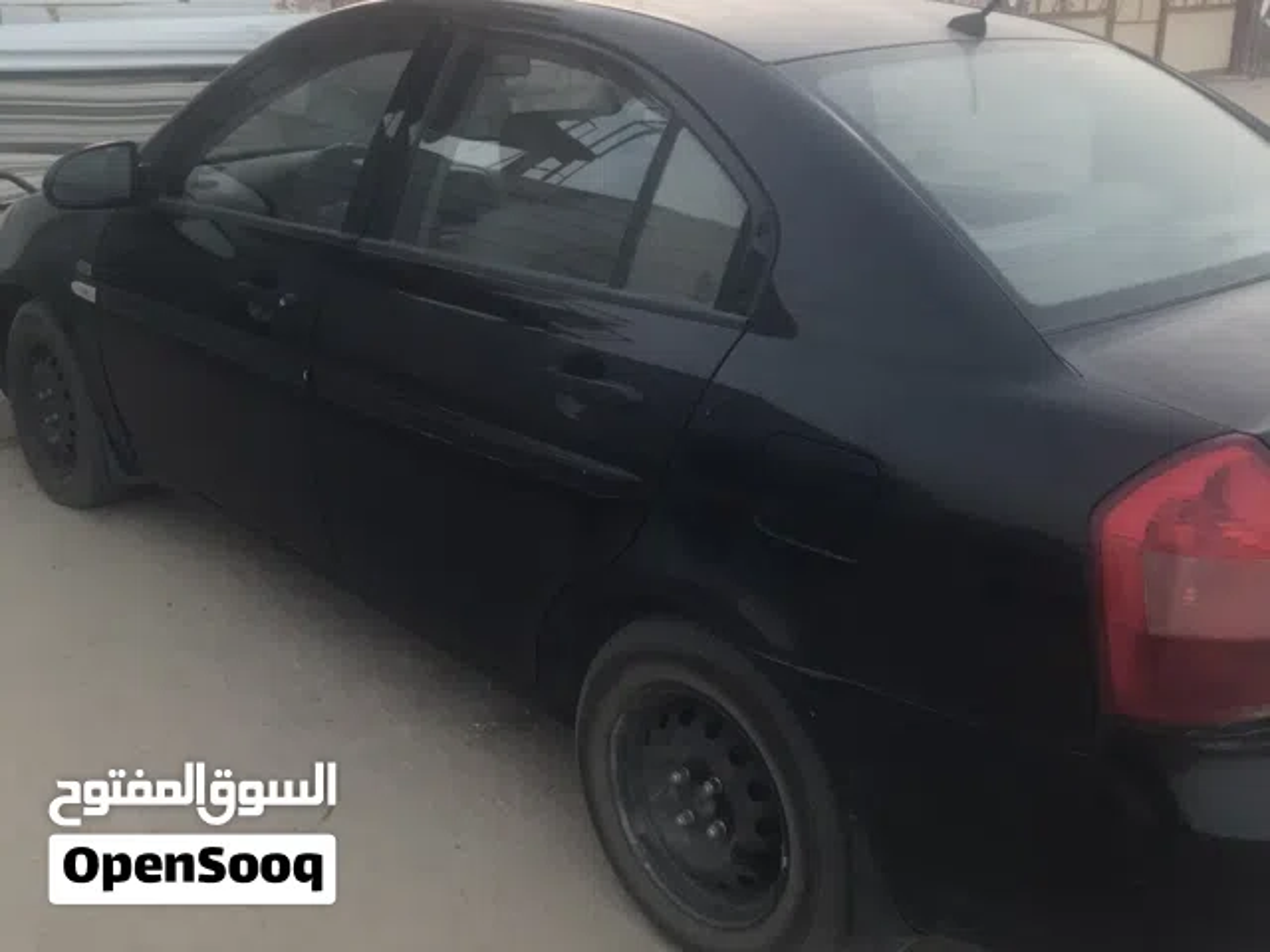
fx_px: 1027
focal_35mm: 28
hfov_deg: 63.4
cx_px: 635
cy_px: 476
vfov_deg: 49.7
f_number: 1.8
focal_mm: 3.99
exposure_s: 1/33
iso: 25
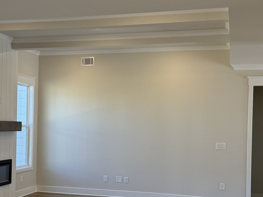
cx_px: 78
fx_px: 463
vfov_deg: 23.9
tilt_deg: +0.0
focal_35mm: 61
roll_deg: -1.2
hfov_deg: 31.3
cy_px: 126
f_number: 1.78
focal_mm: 6.76
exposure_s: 1/226
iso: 160
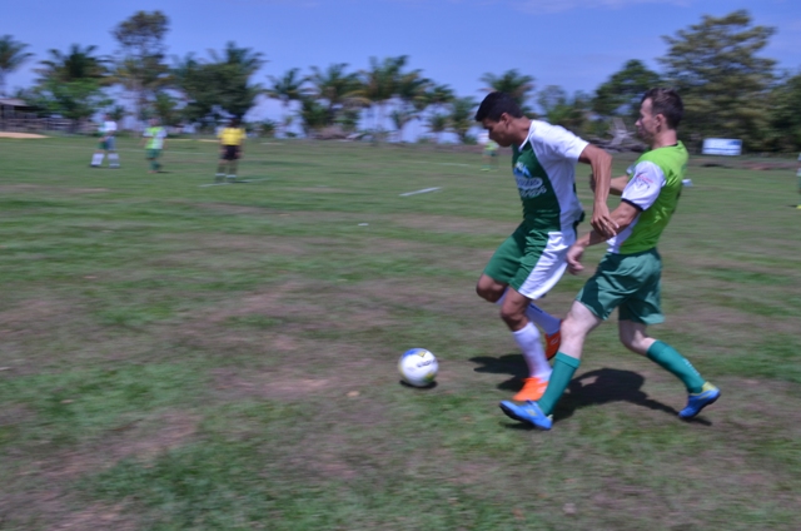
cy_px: 266
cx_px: 400
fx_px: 866
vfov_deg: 34.1
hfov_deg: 49.6
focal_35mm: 39
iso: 100
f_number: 18
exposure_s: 1/125
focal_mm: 26
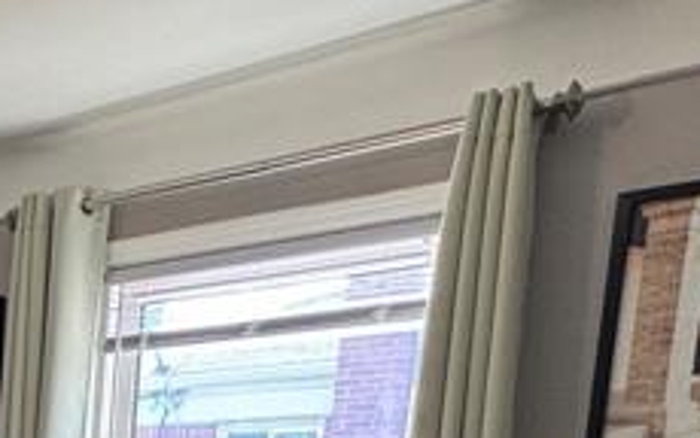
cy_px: 721
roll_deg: -0.6
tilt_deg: -9.5
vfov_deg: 17.1
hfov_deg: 22.3
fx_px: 1260
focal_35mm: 66
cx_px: -478
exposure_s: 1/99
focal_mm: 2.22
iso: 125
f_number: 2.2
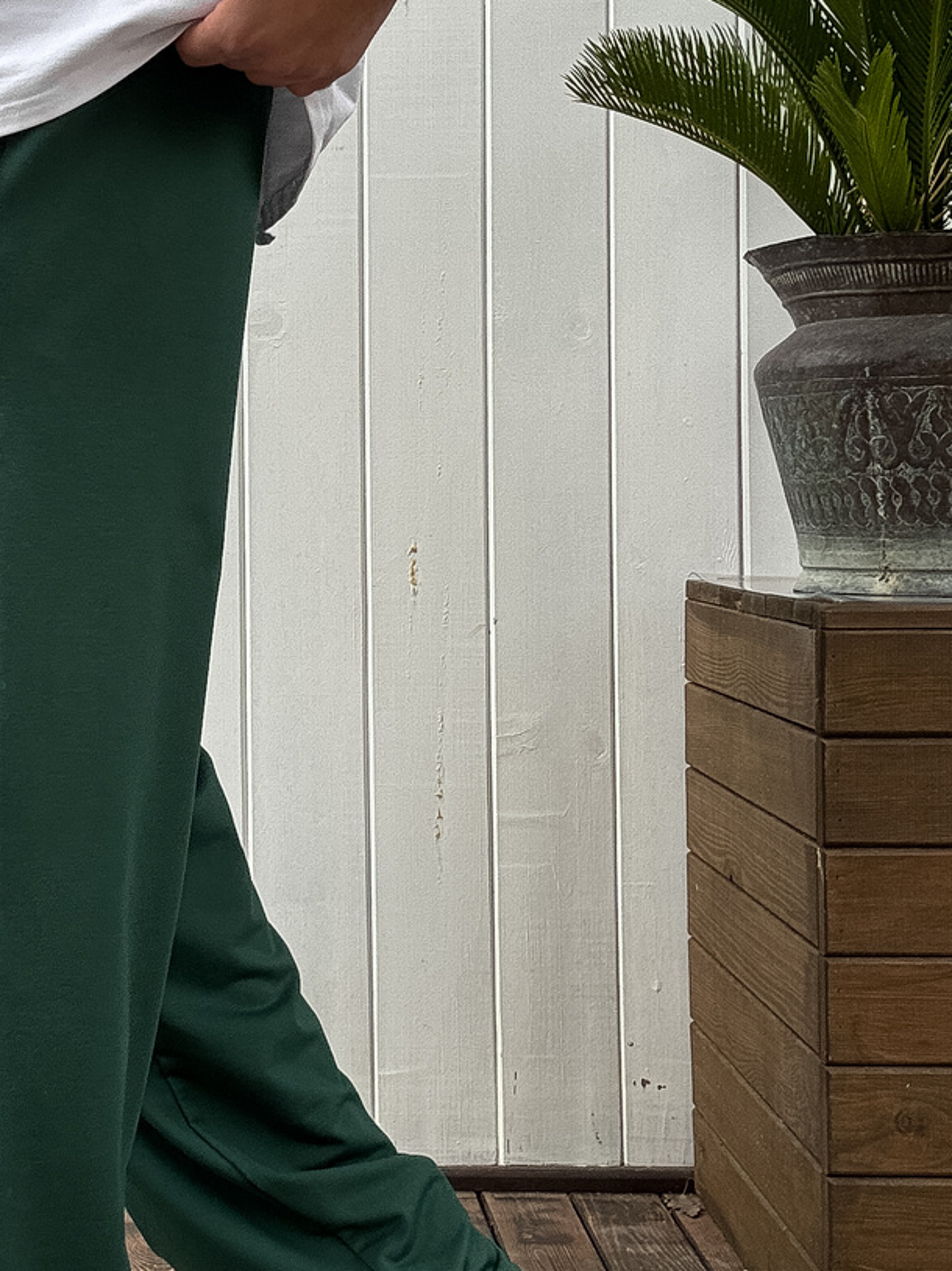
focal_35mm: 59
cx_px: 147
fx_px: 2165
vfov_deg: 32.6
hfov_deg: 24.3
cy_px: 504
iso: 20
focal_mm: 2.69
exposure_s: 1/125
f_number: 1.9
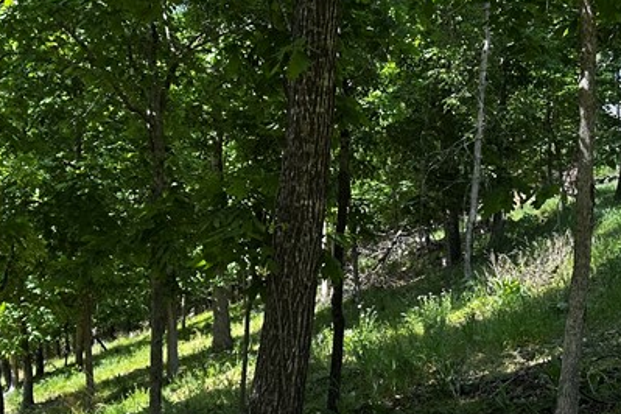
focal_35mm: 64
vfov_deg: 21.1
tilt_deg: -1.8
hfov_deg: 31.4
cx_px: 291
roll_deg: -0.1
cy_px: 285
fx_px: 1104
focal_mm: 6.86
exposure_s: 1/779
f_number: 1.78
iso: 80
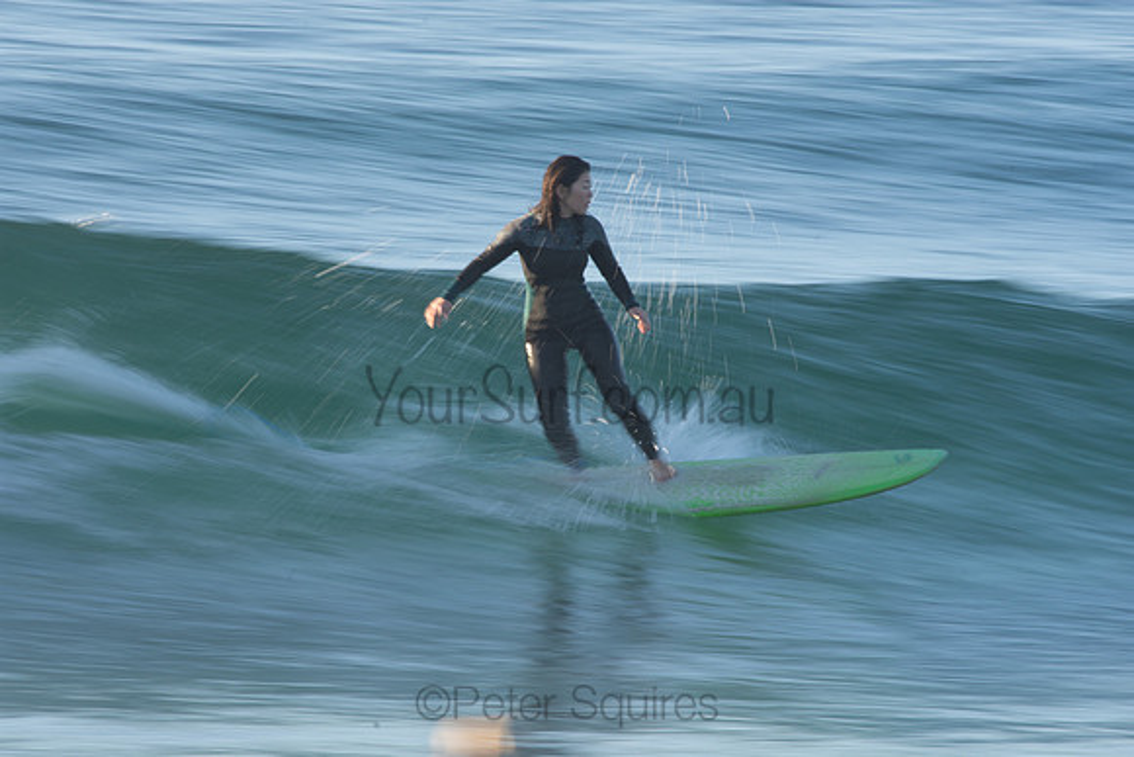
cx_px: 567
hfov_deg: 2.7
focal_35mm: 750
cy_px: 378
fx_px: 23629
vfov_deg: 1.8
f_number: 20
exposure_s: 1/15
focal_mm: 500
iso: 100
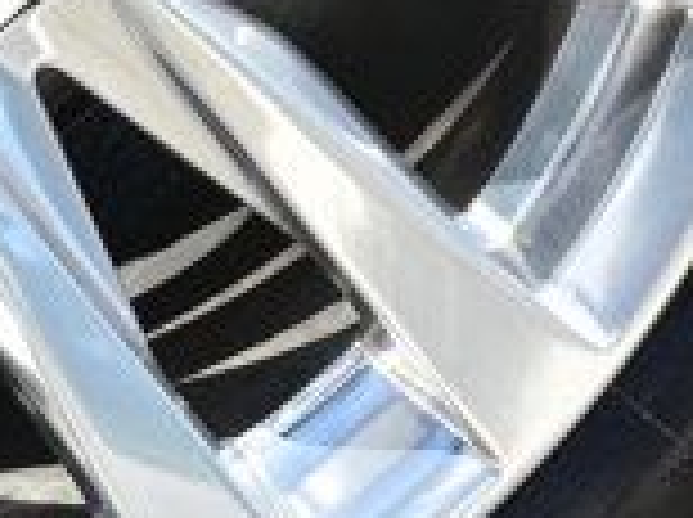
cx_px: -243
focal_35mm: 278
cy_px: -428
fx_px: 5561
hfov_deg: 7.1
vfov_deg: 5.2
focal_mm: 29
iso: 100
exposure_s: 1/200
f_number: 7.1
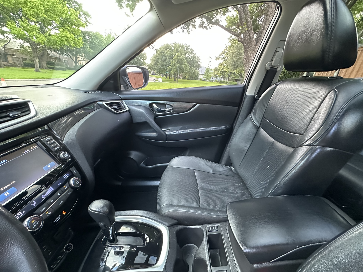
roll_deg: -7.5
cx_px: 188
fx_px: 157
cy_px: 143
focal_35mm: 15
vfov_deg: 81.7
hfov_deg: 98.1
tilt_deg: -21.7
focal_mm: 2.22
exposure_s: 1/60
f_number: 2.2
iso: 640
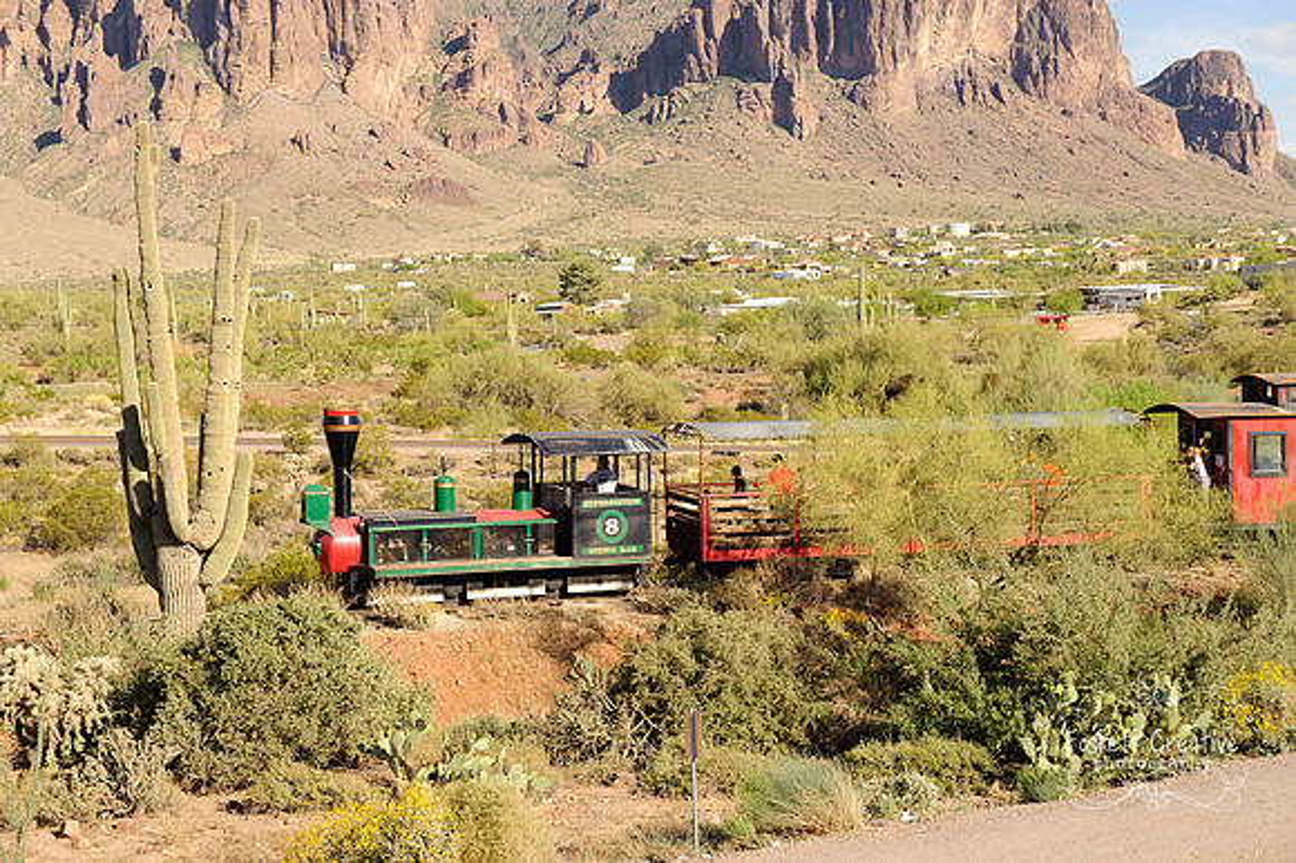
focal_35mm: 34
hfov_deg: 55.8
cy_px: 432
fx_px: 1223
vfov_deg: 38.8
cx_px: 648
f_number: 9
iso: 200
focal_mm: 34
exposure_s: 1/320
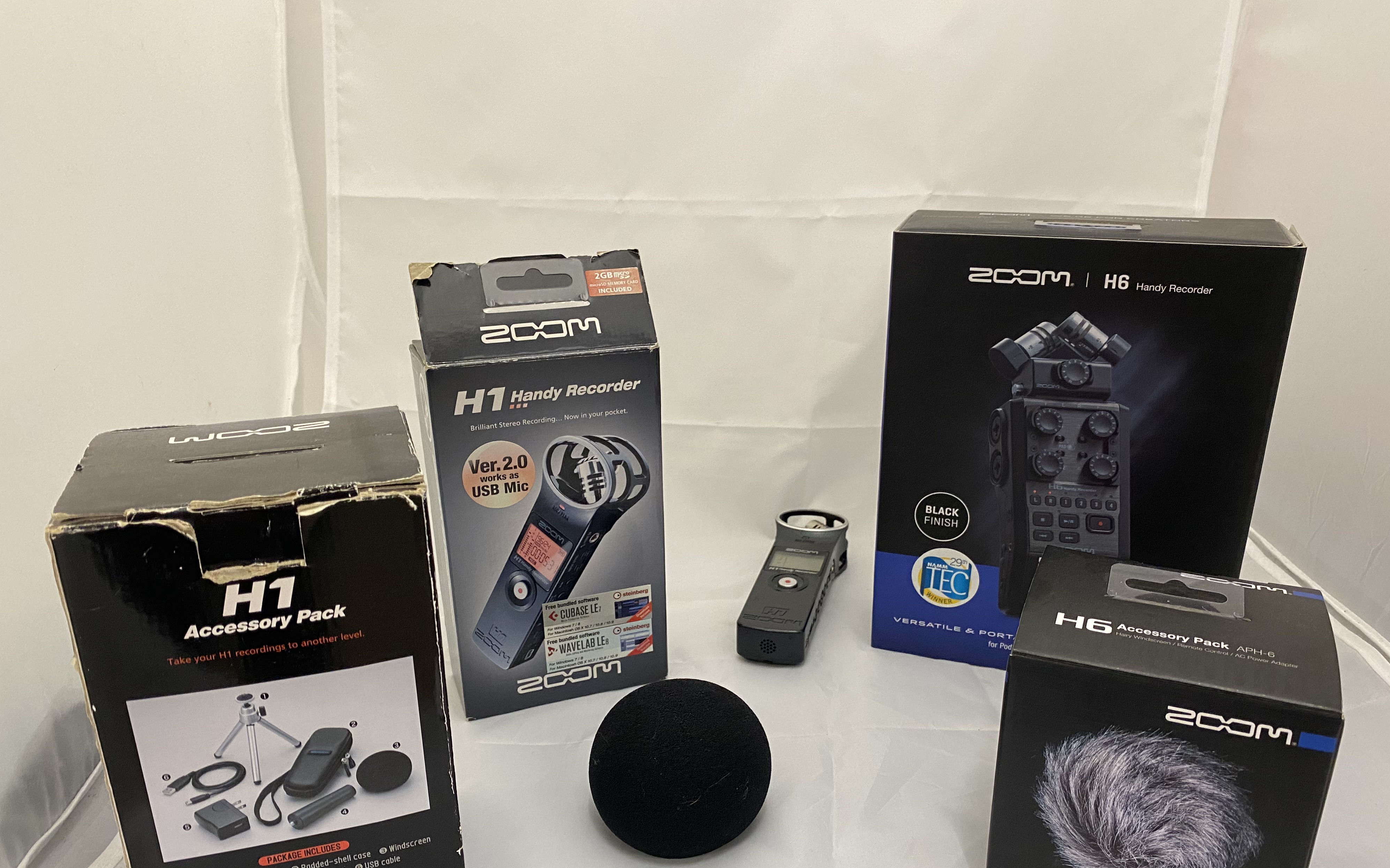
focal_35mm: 28
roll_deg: +1.7
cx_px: 705
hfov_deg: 66.5
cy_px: 522
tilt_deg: -24.8
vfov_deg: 44.3
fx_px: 1061
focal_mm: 4.25
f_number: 1.8
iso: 200
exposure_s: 1/60
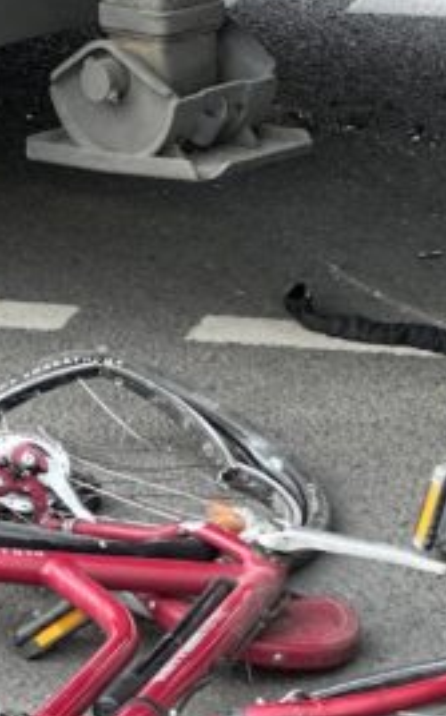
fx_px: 4561
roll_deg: +1.8
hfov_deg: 5.6
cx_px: 219
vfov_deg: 9.0
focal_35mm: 234
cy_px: 438
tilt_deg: -15.0
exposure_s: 1/121
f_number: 2.8
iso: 80
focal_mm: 9
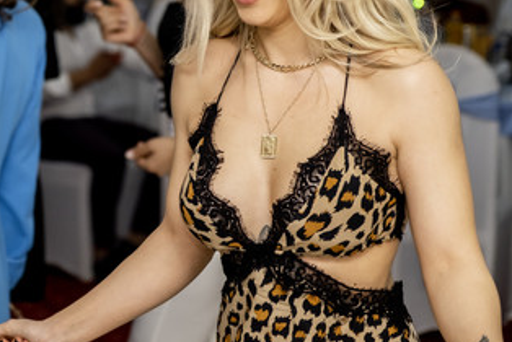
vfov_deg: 8.1
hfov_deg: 12.1
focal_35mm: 169
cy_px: 35
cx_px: 59
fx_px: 2406
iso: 640
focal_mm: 55
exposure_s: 1/160
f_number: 2.8
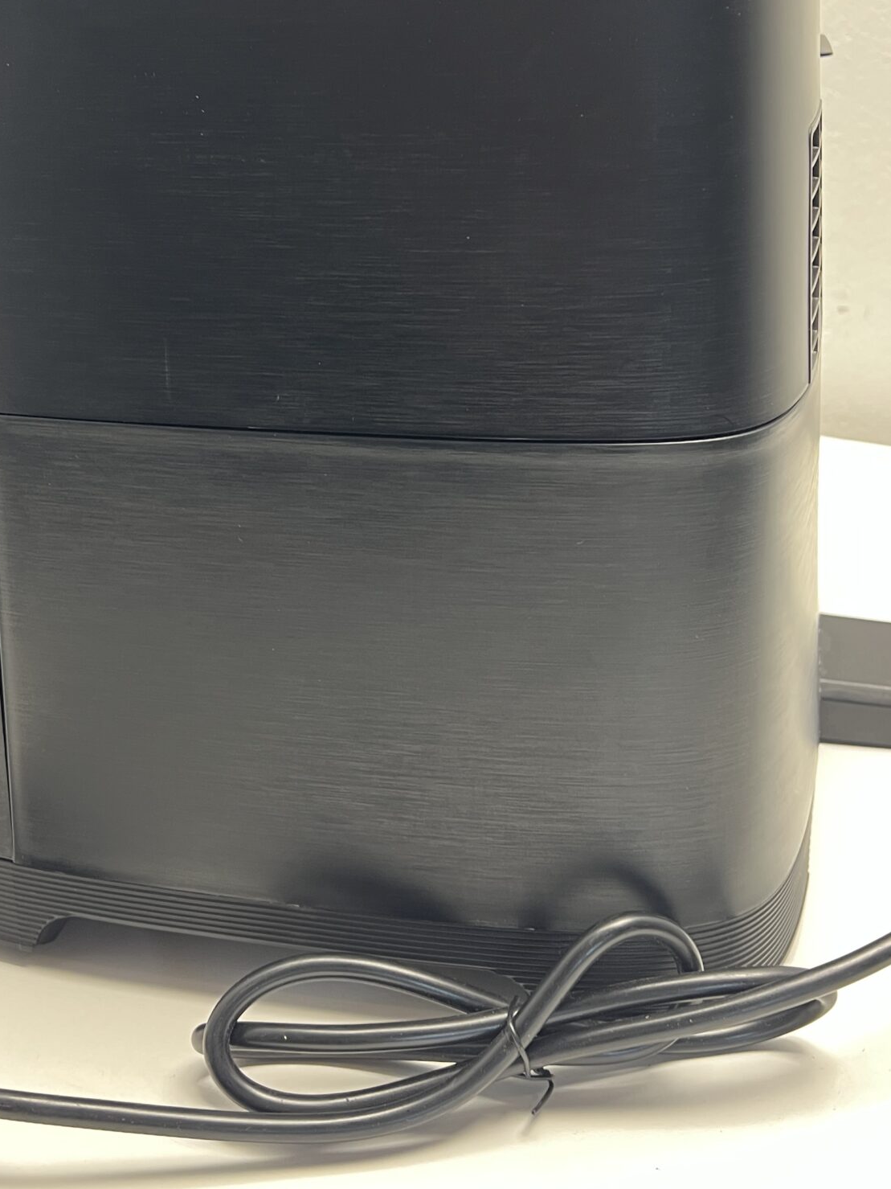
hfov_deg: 32.1
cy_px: 405
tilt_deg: -18.2
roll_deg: +1.6
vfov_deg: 41.6
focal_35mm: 45
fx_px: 1545
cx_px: 388
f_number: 1.5
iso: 200
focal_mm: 5.7
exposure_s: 1/50
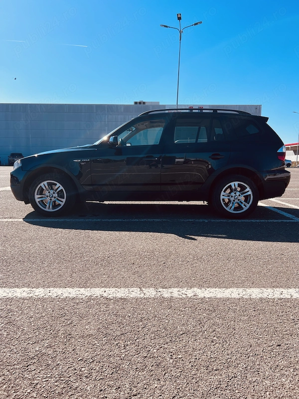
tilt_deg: -7.1
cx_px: 150
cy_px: 200
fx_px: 299
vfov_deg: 67.3
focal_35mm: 26
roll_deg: -0.7
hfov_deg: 53.1
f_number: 1.5
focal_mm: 5.7
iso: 50
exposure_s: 1/3831
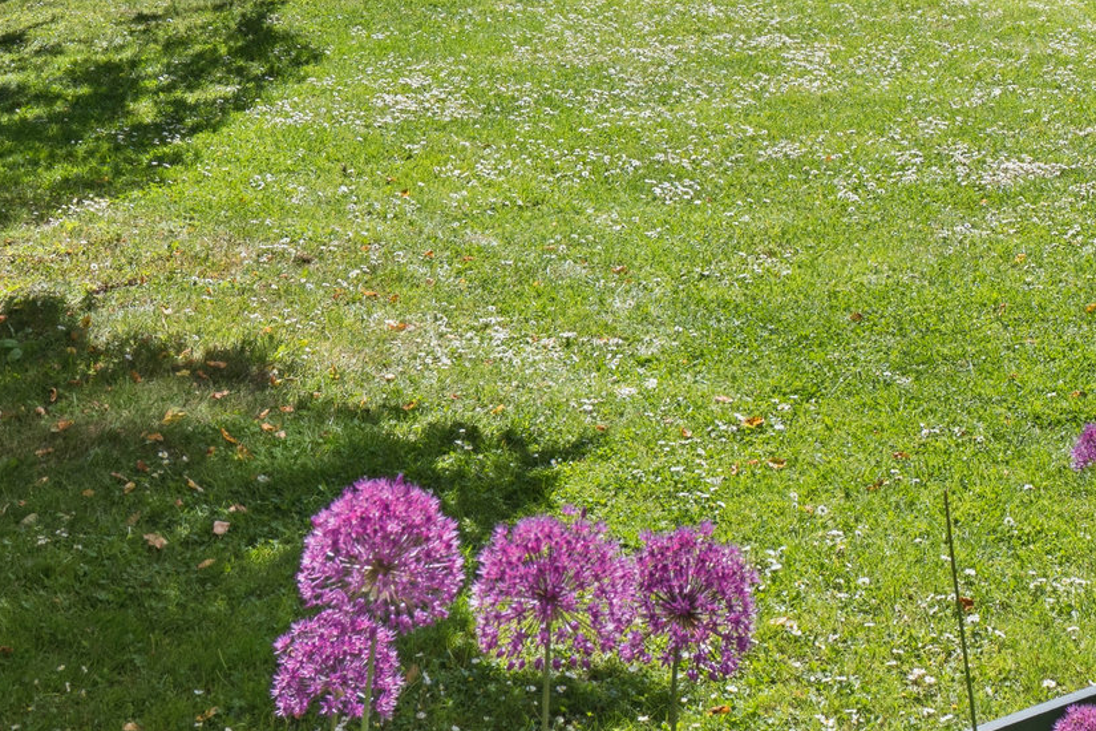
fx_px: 2435
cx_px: 816
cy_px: -372
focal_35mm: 80
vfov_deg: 15.7
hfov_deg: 25.1
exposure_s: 1/200
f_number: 10
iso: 160
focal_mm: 22
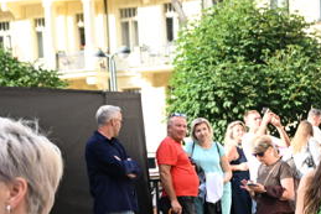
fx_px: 928
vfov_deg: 12.8
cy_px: 272
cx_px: 327
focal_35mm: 104
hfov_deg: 19.0
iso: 1250
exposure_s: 1/1000
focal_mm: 39
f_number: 5.6
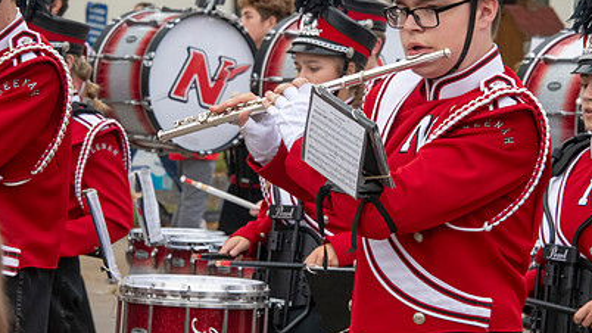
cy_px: 151
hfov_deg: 10.6
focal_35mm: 204
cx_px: 346
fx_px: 3202
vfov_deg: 6.0
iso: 3200
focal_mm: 135
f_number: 11
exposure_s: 1/400
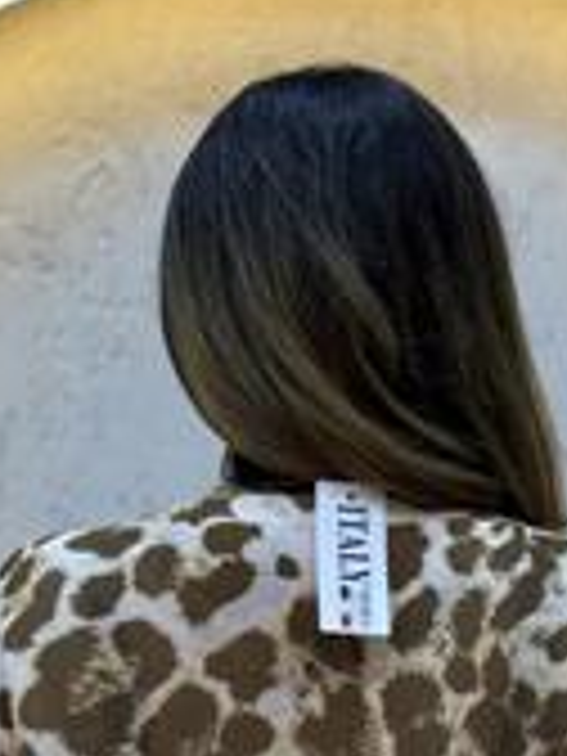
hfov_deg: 12.6
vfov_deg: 16.3
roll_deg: +0.4
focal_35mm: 118
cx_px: 292
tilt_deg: -1.5
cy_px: 758
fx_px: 2577
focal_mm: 6.76
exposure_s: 1/100
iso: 50
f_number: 1.78
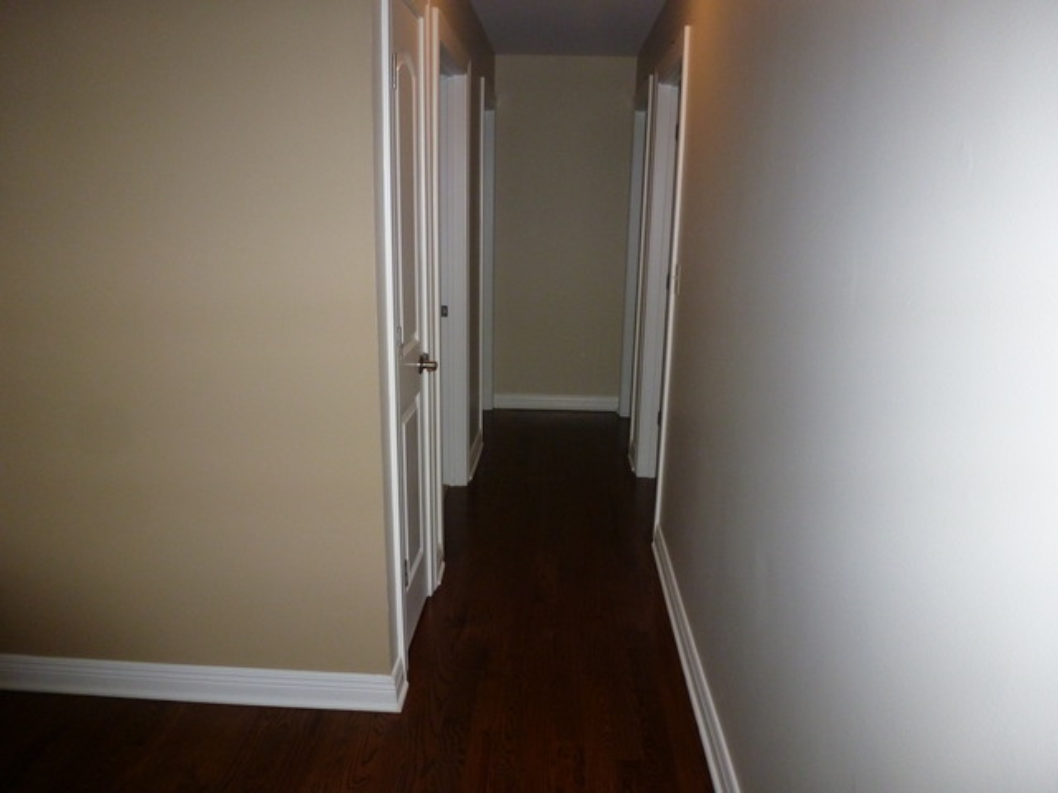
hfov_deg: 71.6
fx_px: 734
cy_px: 396
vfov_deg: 56.8
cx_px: 529
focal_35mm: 24
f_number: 3.3
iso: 250
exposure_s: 1/60
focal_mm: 4.3
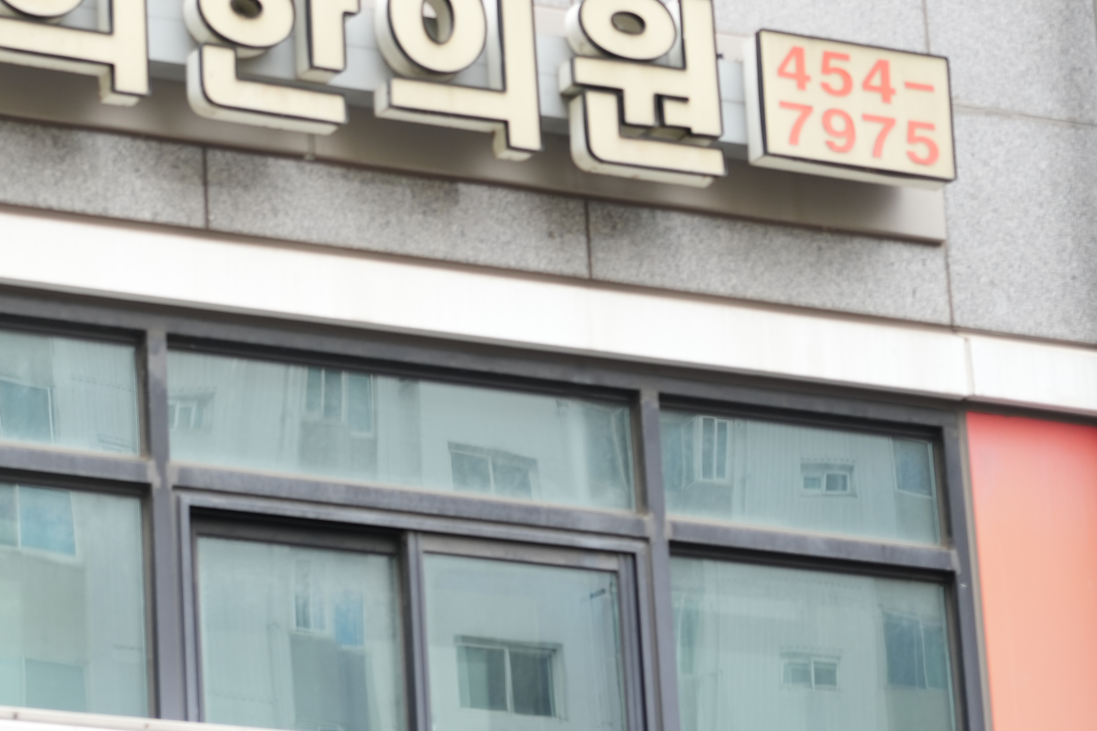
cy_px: 154
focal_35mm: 202
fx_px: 6155
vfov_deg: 6.8
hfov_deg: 10.1
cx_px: 123
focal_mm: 102
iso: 320
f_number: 4
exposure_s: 1/80
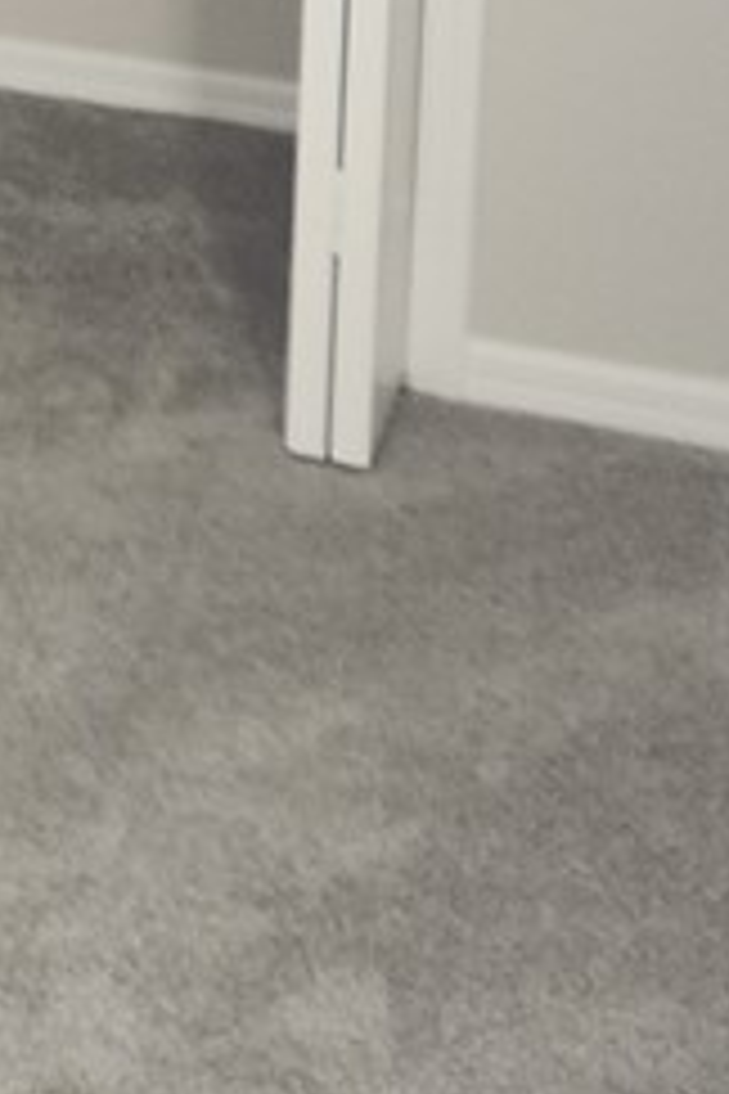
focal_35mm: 101
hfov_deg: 11.3
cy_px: -612
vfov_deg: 17.8
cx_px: -1022
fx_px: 3068
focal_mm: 5.4
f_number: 1.8
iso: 80
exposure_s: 1/60
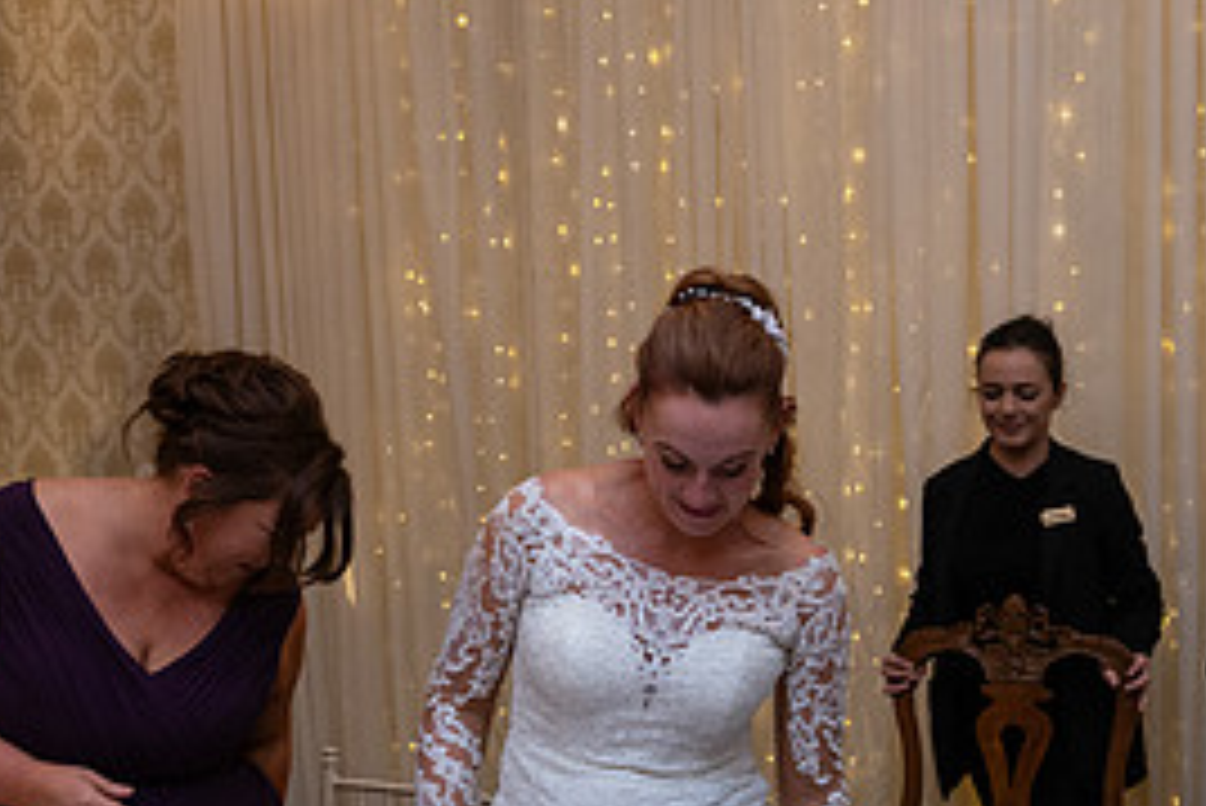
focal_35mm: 52
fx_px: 1743
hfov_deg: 36.7
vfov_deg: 25.7
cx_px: 986
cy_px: 615
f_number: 3.5
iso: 800
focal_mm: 24
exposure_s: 1/160
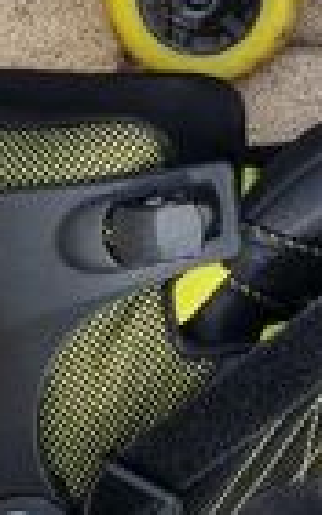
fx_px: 1757
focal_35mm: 125
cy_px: -55
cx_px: 684
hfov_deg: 9.6
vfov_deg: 16.2
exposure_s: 1/1060
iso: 50
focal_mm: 5.4
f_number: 1.8
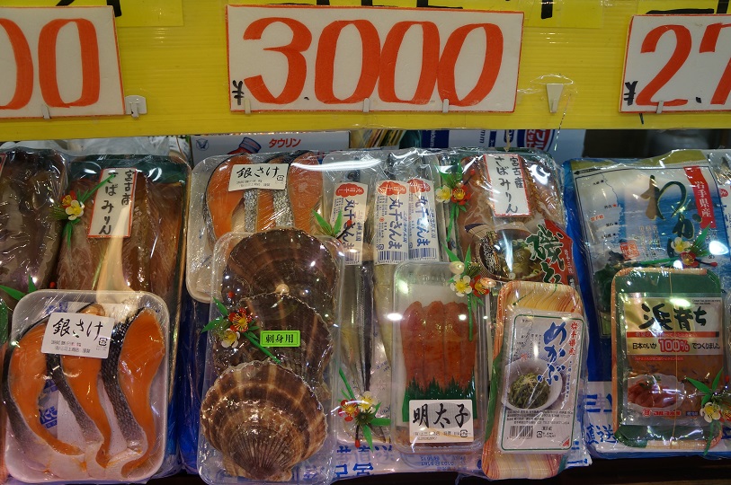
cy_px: 242
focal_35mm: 30
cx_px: 366
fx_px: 608
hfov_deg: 62.0
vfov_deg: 43.5
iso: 400
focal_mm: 20
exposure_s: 1/160
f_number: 4
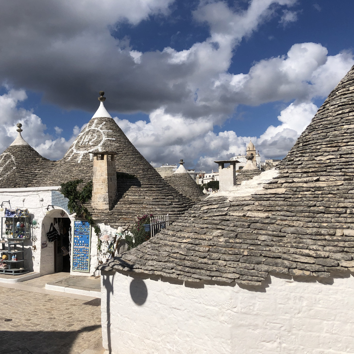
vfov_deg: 48.4
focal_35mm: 34
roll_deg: +1.9
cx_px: 139
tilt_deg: +1.2
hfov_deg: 48.1
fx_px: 393
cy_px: 179
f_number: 1.8
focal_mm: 4
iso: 25
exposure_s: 1/6024
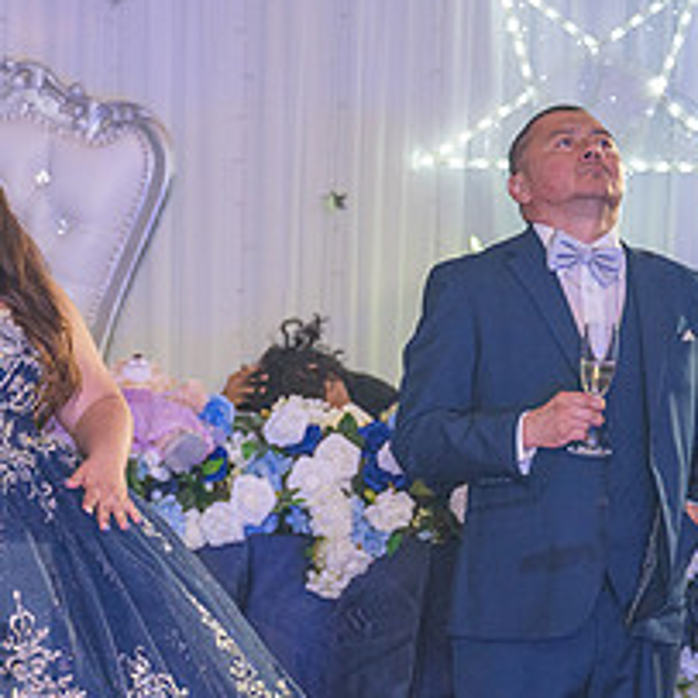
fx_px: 3331
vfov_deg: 11.9
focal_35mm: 146
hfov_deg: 11.6
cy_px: 624
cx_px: -241
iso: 1250
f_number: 2.8
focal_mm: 60
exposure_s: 1/200
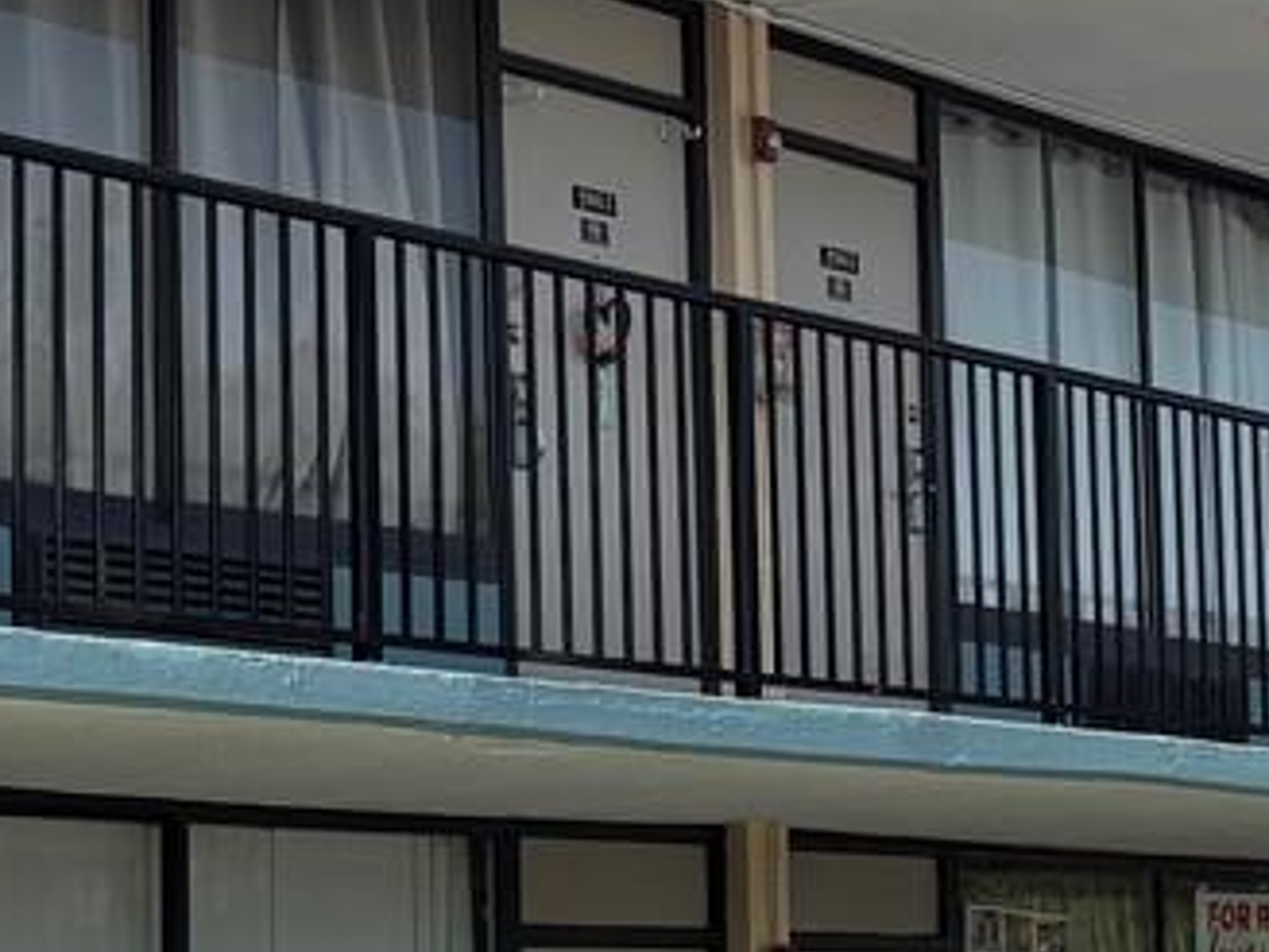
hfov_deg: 15.0
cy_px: 580
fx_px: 4656
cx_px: 1497
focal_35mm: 127
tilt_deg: +6.7
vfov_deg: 11.7
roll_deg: +2.5
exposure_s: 1/3106
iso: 50
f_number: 1.6
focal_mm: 5.96
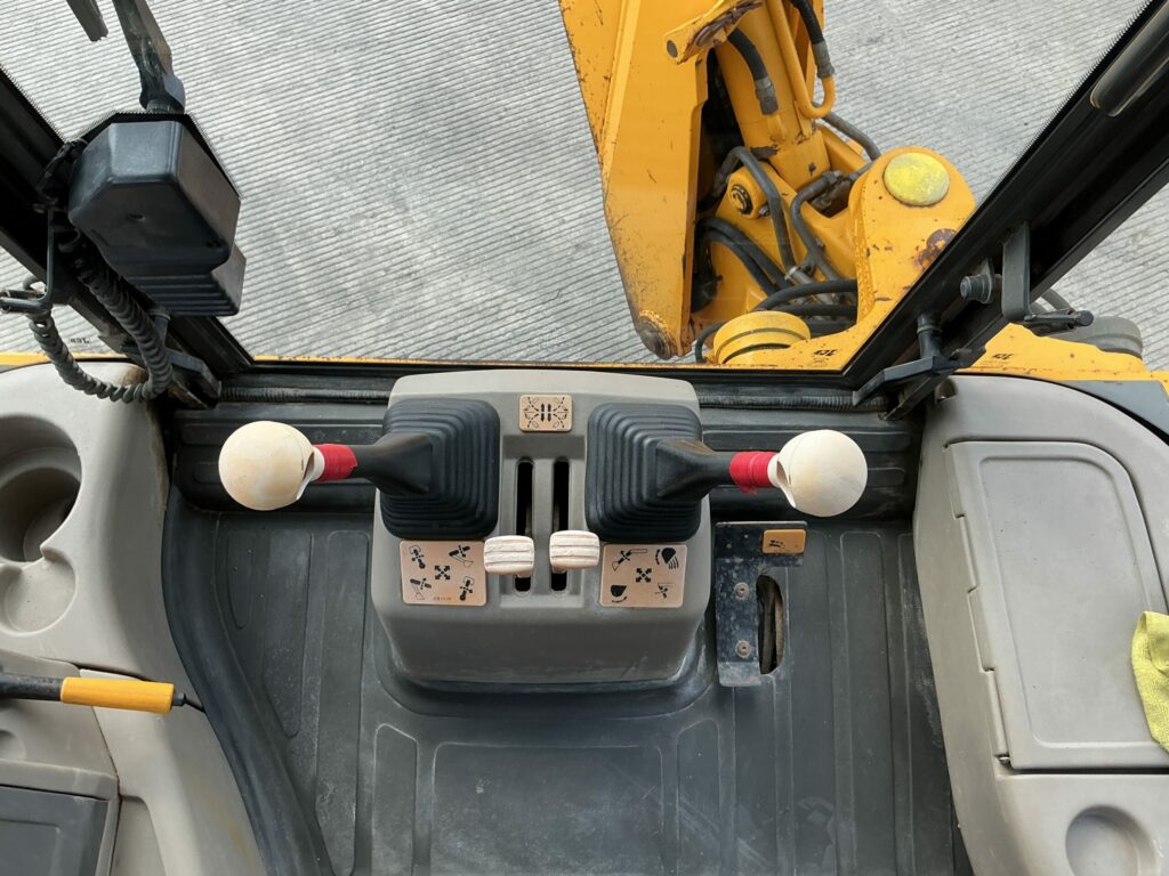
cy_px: 438
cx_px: 584
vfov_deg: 49.7
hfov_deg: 63.4
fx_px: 946
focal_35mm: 28
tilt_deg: -63.6
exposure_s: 1/201
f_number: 1.8
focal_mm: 3
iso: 20
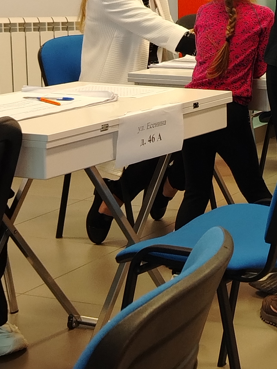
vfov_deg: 20.1
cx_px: 306
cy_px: 104
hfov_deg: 14.9
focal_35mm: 97
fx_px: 1035
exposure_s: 1/40
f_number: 1.75
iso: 716
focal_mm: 5.25
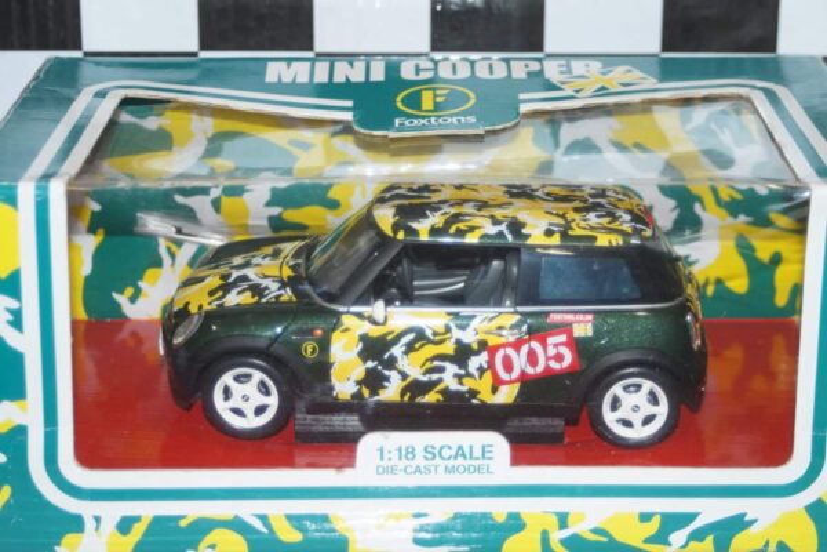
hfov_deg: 22.6
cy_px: 276
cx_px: 414
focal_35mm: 90
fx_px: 2067
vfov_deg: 15.2
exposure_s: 1/80
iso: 800
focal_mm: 60
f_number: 5.6
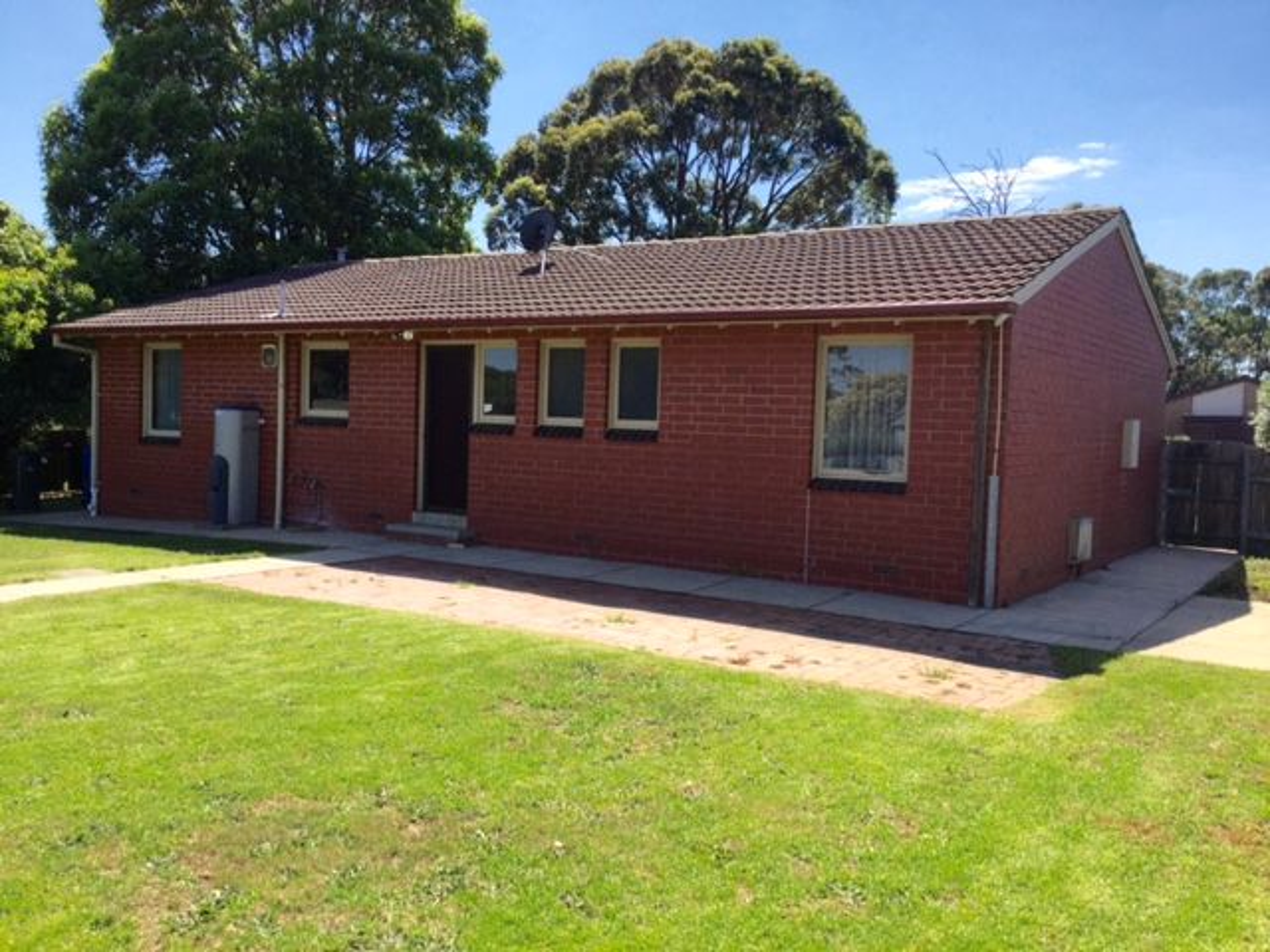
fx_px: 1137
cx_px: 635
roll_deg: -0.9
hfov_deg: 58.4
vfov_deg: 45.4
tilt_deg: -3.9
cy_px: 476
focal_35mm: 31
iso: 25
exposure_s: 1/1045
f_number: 2.4
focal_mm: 3.3
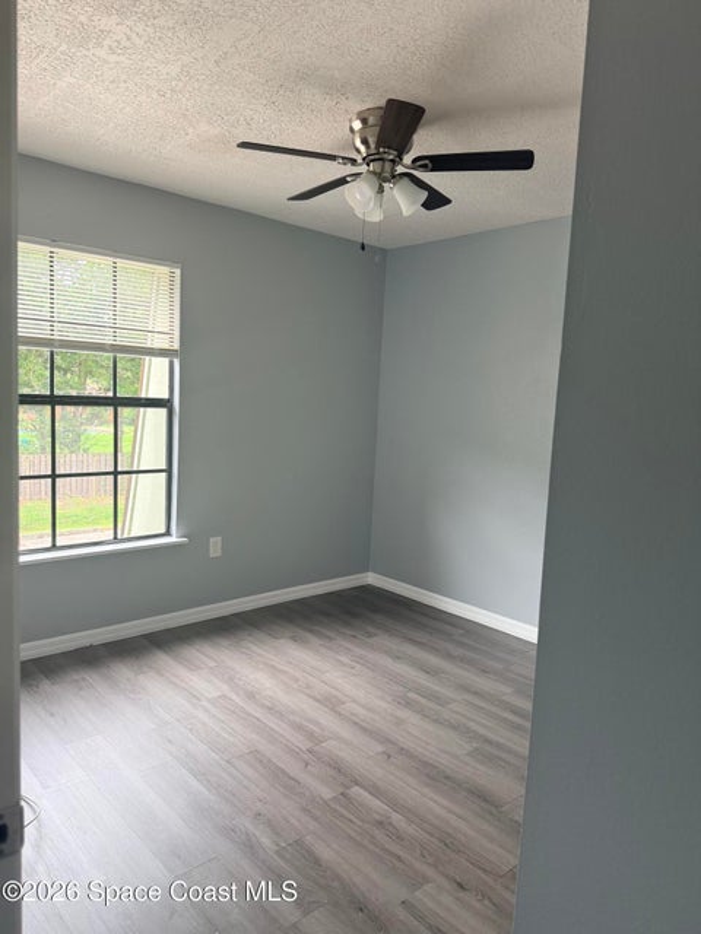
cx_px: 350
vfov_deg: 71.6
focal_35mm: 24
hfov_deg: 56.8
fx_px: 648
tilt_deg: -5.7
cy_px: 467
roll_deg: -3.7
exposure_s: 1/159
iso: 160
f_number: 1.78
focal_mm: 6.76
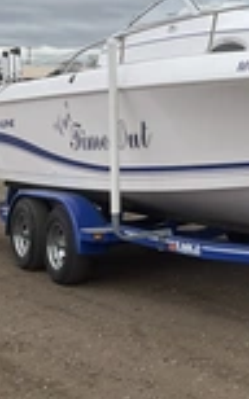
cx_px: 389
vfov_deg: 25.6
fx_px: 870
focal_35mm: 80
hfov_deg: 14.9
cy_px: 114
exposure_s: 1/1451
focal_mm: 3
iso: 25
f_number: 1.8
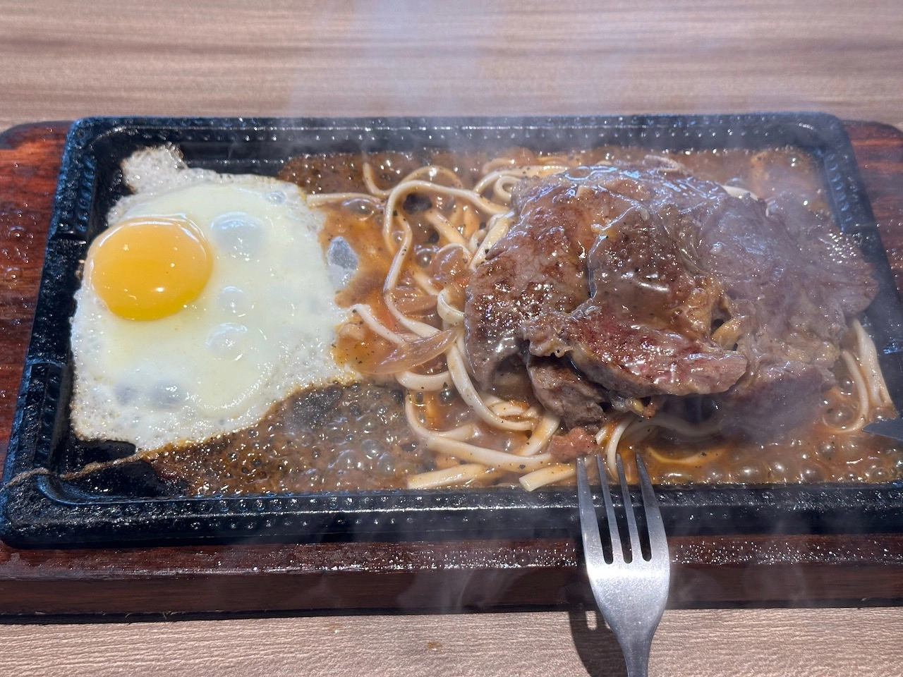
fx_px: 1252
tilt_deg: -51.4
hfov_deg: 39.7
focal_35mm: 48
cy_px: 338
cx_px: 452
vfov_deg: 30.3
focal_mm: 6.9
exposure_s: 1/120
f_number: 1.8
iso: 80
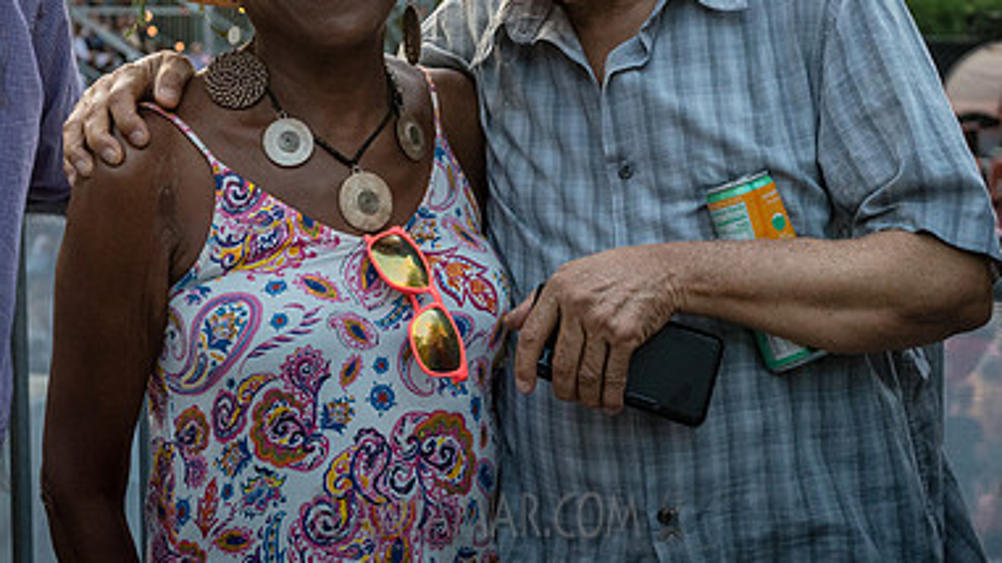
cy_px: 158
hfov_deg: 24.2
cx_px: 560
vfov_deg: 13.7
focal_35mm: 88
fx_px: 2337
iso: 2000
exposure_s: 1/320
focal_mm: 45
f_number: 4.5
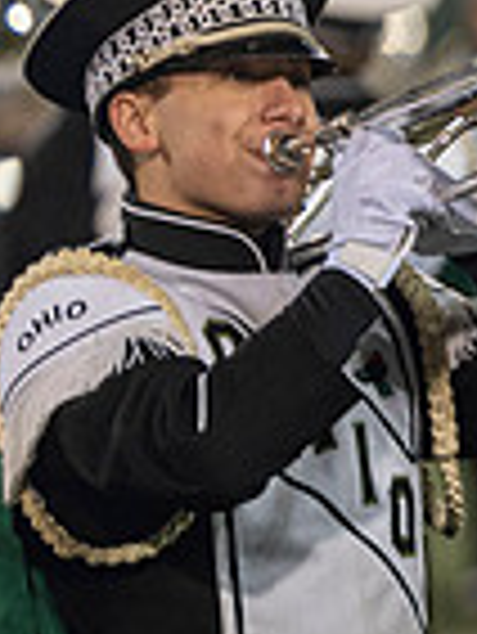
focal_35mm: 792
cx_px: -688
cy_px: 171
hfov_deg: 1.9
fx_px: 14529
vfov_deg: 2.5
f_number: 2.8
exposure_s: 1/500
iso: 1000
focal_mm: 200
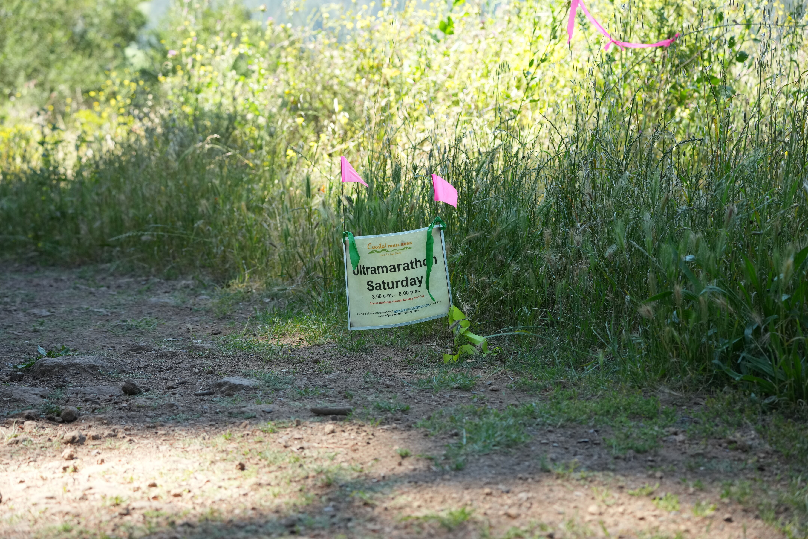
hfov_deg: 22.9
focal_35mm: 89
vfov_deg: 15.4
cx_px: 404
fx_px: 1997
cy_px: 270
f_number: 5.6
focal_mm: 89
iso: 1000
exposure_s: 1/500
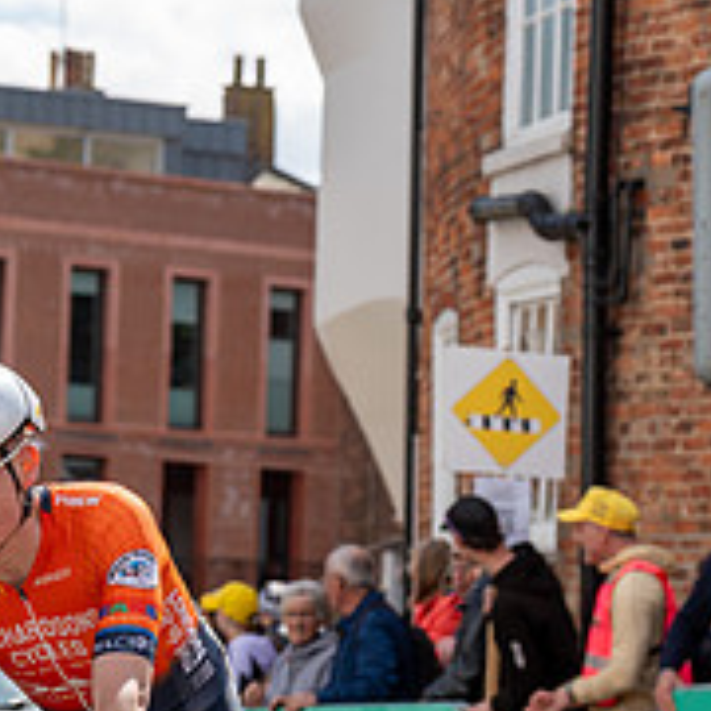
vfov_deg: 9.1
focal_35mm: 192
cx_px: 32
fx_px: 4462
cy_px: 429
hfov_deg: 9.1
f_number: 5
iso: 200
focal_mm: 70
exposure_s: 1/1000
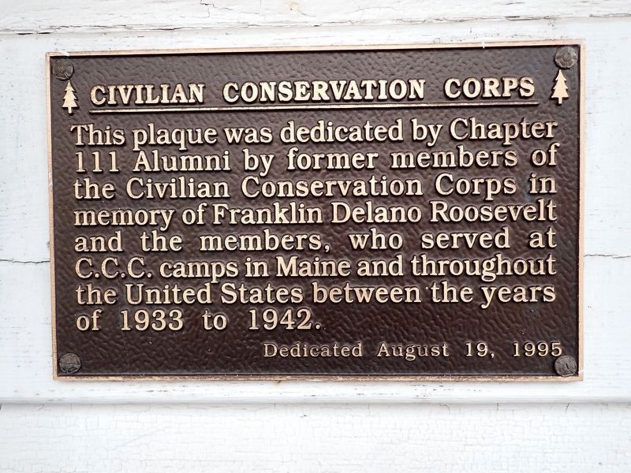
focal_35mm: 25
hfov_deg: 69.4
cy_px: 236
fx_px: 456
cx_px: 316
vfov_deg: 54.9
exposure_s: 1/125
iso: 125
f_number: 2
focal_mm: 4.5
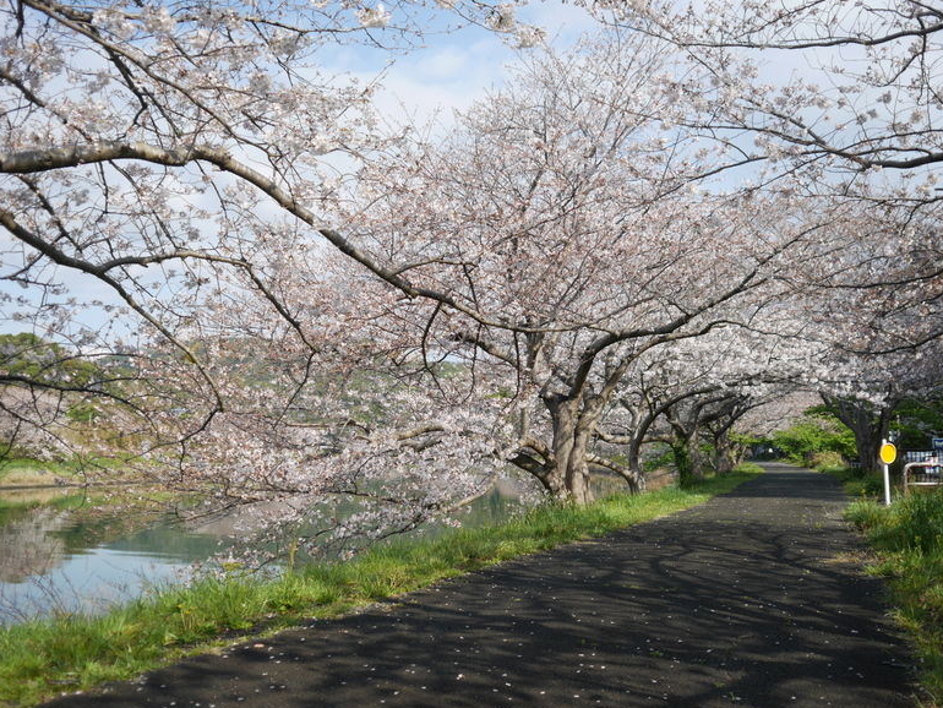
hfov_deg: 51.3
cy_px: 364
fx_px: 981
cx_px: 493
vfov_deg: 39.7
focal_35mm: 36
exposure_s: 1/2500
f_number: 2.8
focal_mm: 17
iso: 200
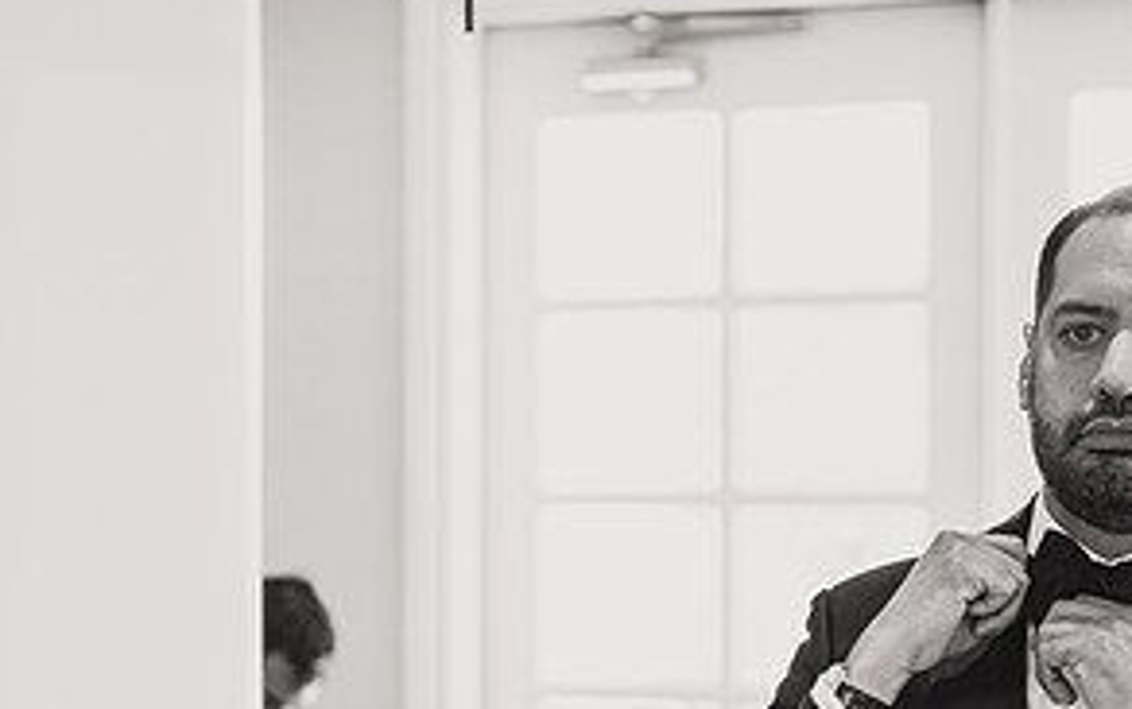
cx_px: 205
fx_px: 3798
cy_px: 544
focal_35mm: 123
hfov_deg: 16.8
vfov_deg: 10.6
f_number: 2.8
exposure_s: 1/160
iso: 500
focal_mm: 49.1
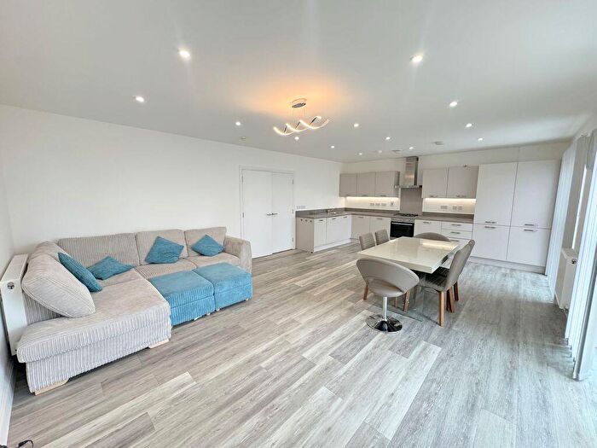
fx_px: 241
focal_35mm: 14
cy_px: 224
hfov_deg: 102.1
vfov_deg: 85.7
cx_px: 298
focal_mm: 2.22
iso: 320
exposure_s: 1/100
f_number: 2.2
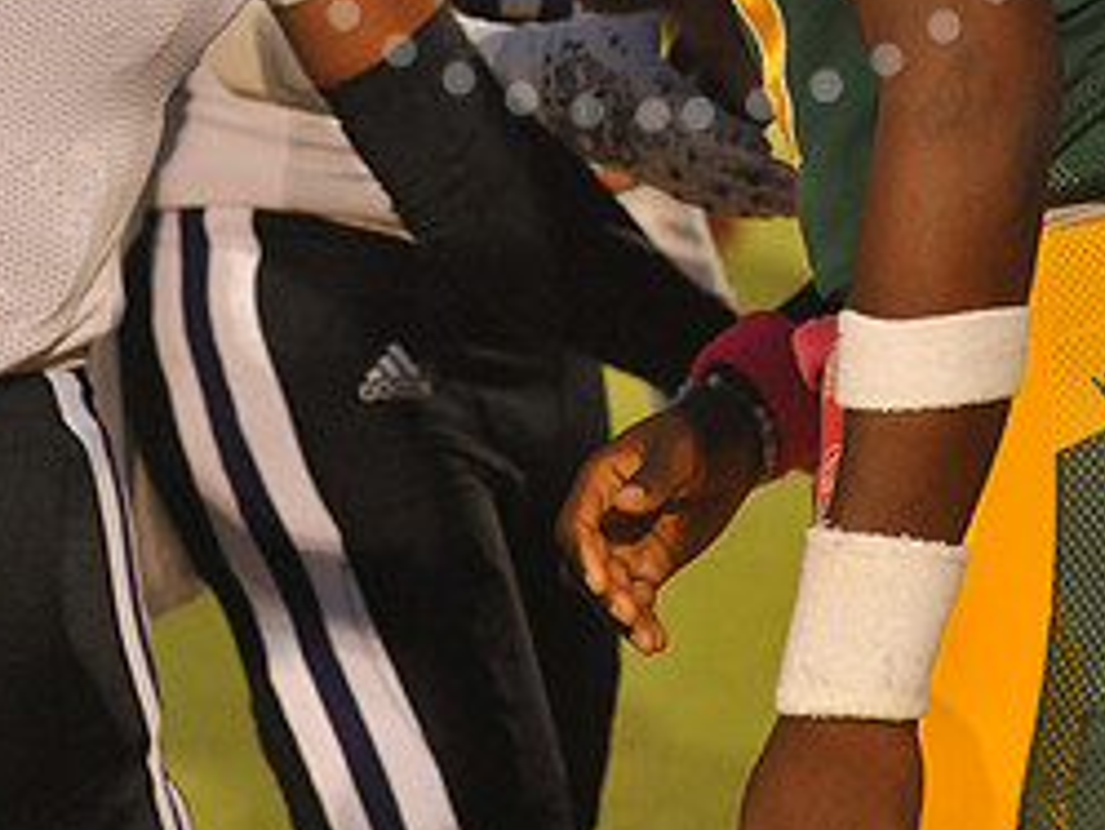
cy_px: -413
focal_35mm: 280
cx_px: 652
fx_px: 8942
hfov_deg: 7.1
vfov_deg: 5.3
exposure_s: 1/200
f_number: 5.6
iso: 4000
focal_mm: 125
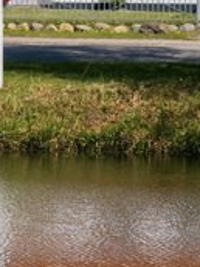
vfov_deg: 6.4
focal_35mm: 308
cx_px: -169
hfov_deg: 4.8
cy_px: -61
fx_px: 2373
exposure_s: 1/1250
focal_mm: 46.3
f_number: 8
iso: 200
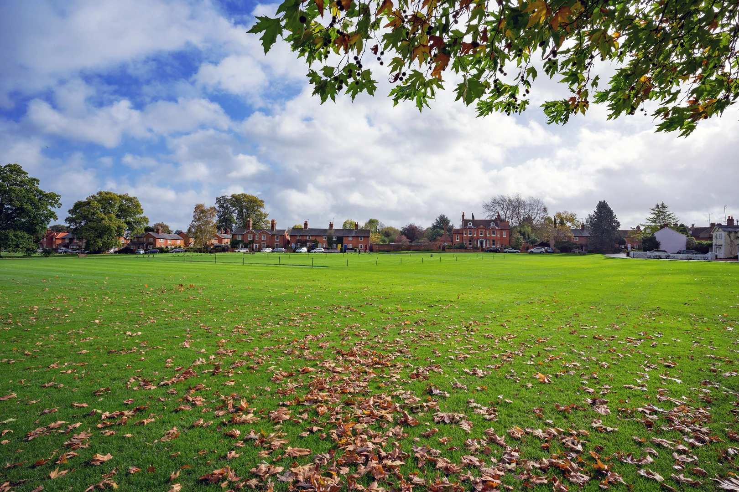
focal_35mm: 20
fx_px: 411
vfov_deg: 61.9
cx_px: 370
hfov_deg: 84.0
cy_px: 246
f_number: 14
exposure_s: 1/160
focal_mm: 20
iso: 125
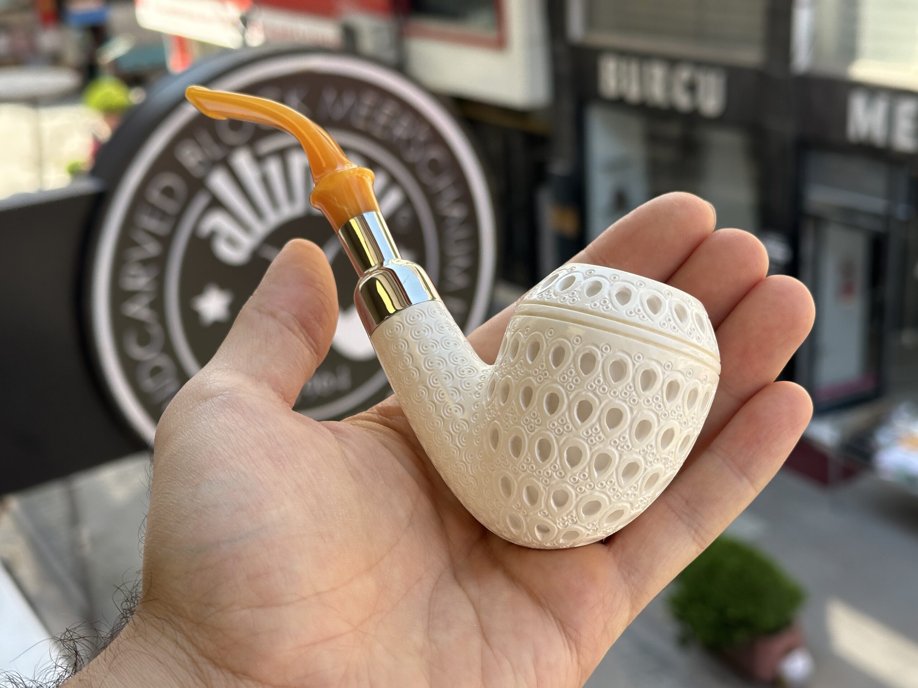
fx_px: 1273
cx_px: 459
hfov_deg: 39.7
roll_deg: +3.9
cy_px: 344
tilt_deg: -20.7
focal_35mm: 48
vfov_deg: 30.3
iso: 64
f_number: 1.78
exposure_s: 1/571
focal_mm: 6.86
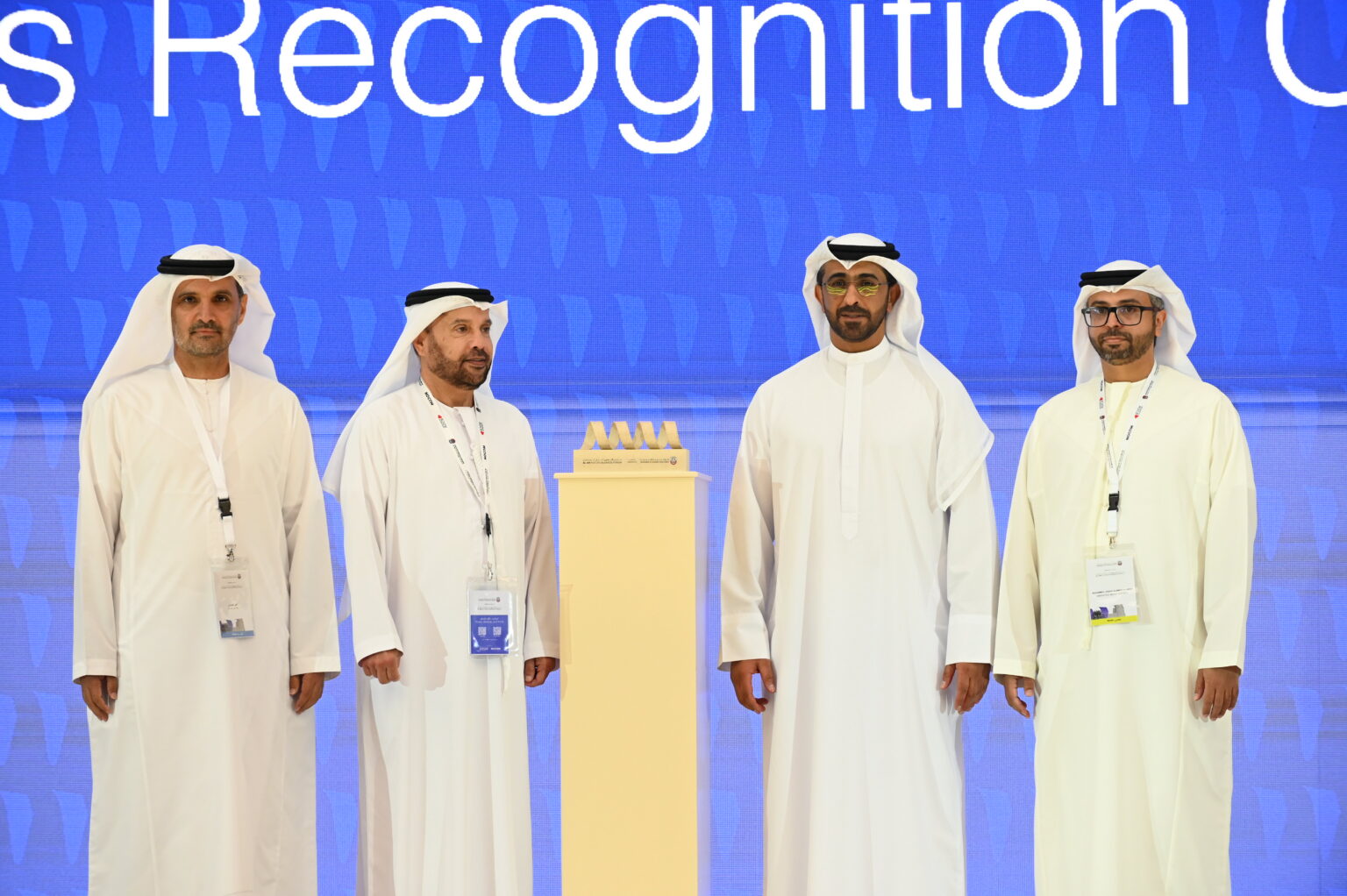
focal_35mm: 150
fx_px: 5609
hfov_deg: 13.7
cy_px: 448
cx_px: 674
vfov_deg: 9.1
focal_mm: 150
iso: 2500
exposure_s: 1/400
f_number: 5
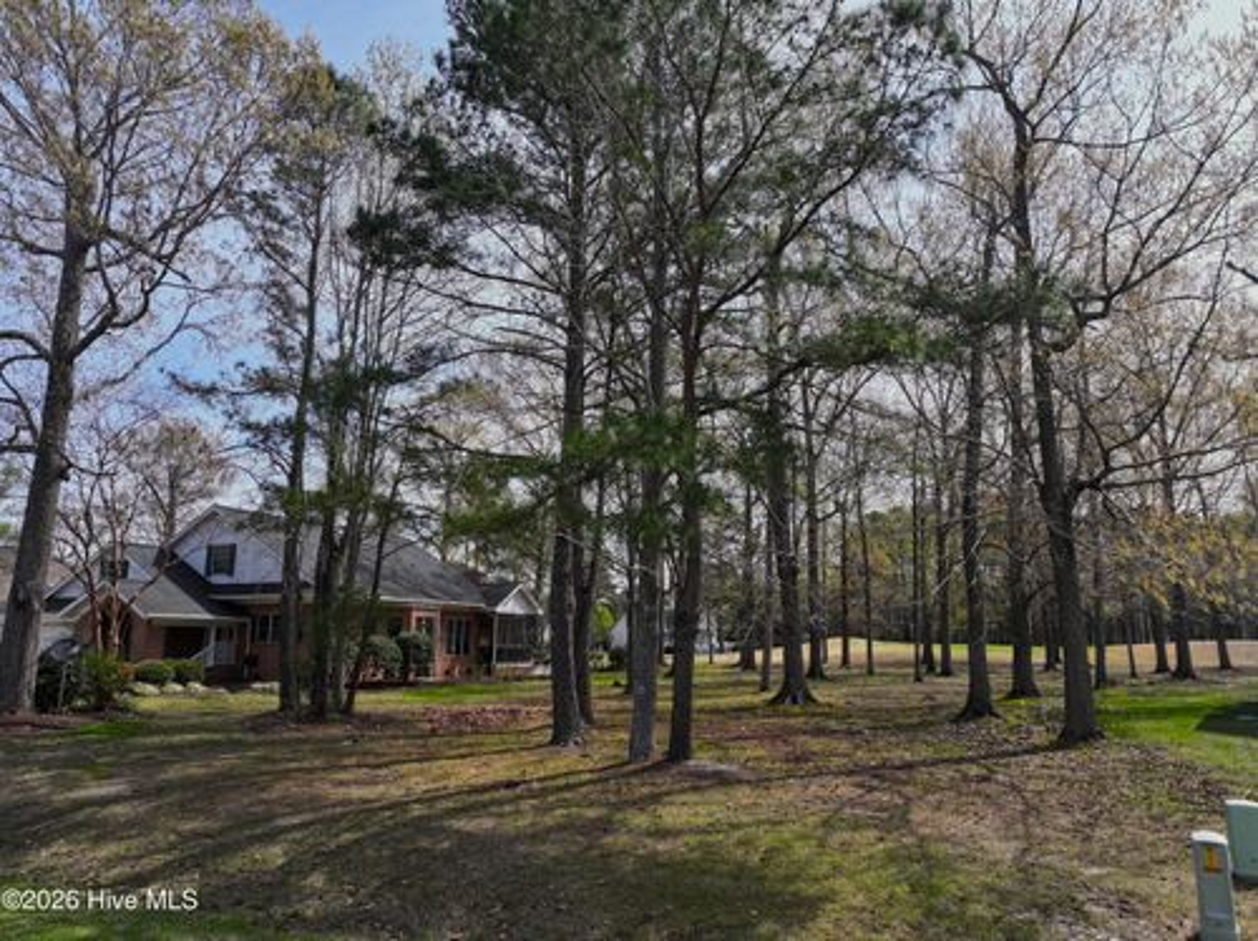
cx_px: 629
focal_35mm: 24
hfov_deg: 71.6
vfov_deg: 56.7
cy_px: 470
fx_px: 871
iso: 160
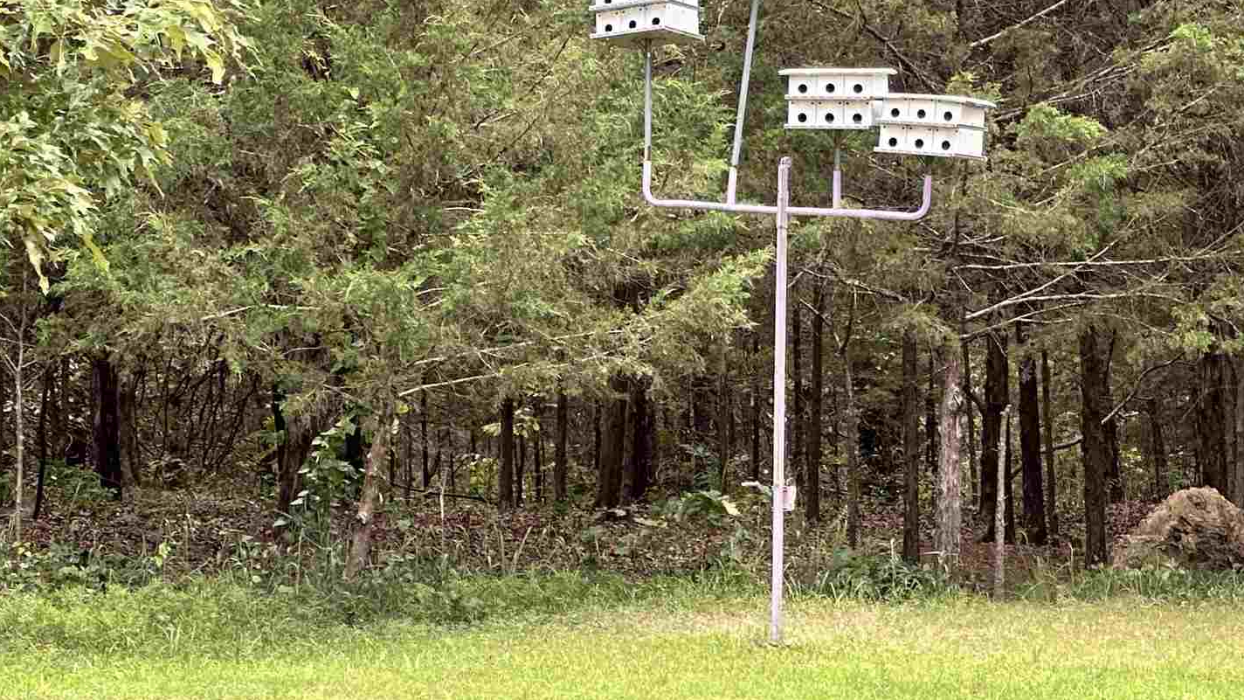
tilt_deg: +5.4
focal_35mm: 181
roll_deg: +0.8
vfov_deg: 6.7
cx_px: 889
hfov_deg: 11.9
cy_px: -45
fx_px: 5970
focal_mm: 9
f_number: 2.8
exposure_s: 1/104
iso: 32
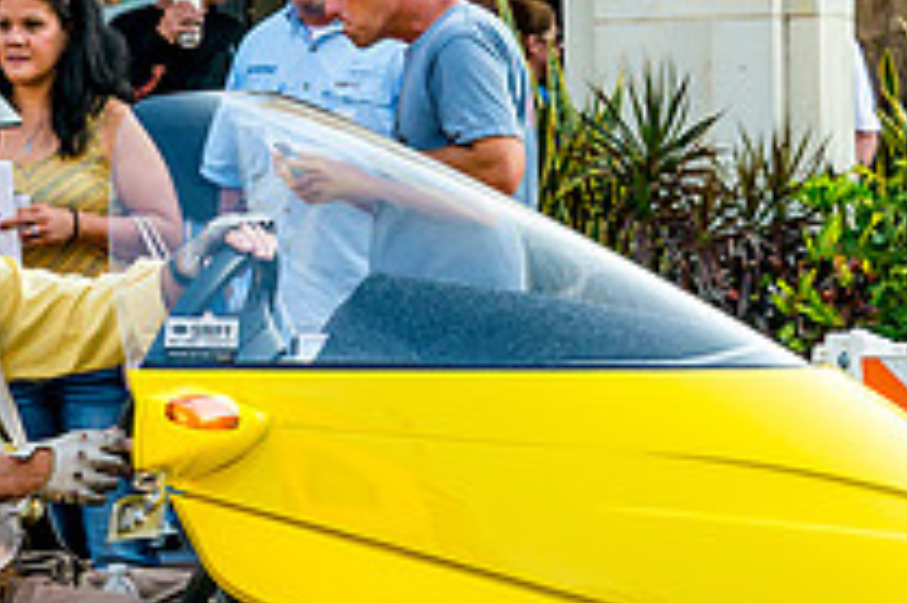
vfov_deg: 7.2
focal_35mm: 189
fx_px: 4758
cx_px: 169
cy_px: 518
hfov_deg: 10.9
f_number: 7.1
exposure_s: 1/800
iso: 800
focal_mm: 68
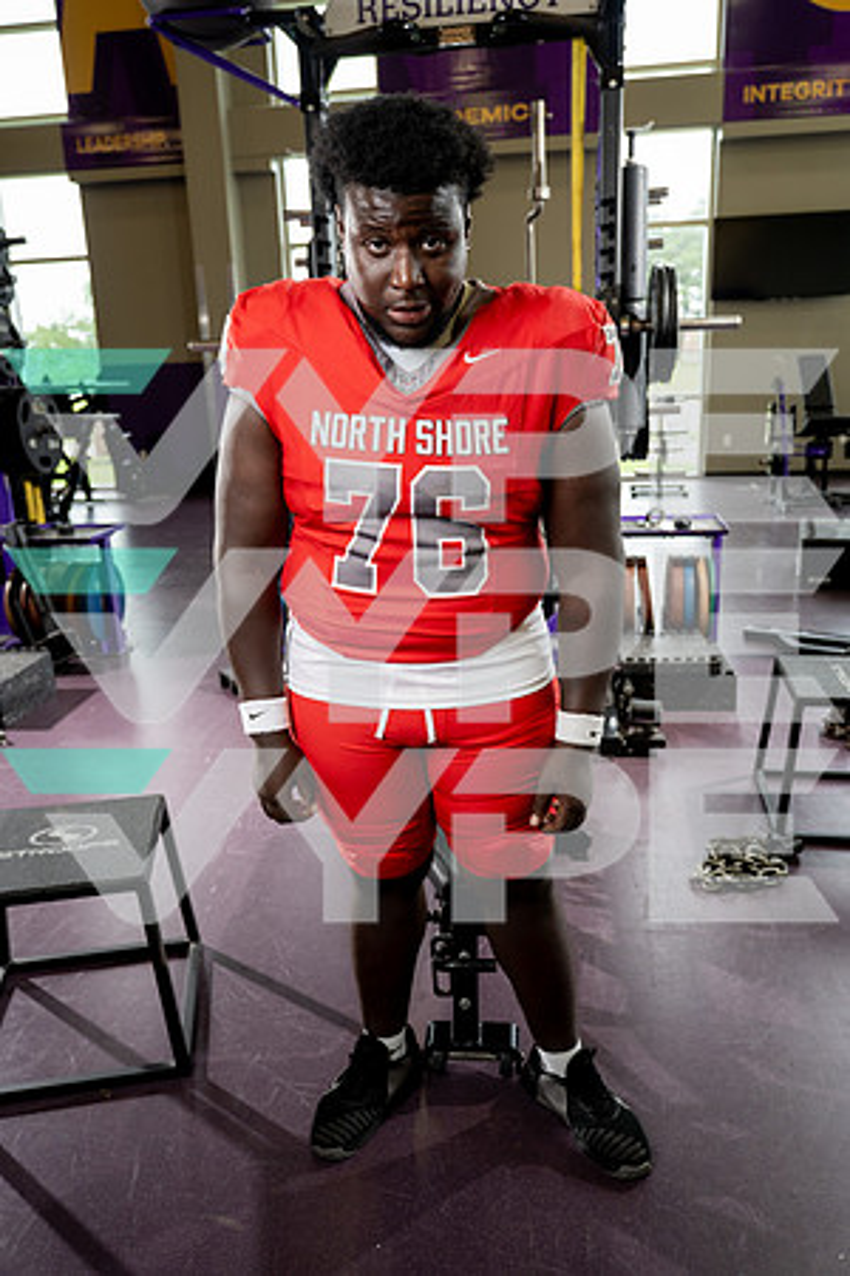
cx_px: 425
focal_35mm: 27
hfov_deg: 47.9
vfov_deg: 67.4
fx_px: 956
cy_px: 638
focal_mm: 27
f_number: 4
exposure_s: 1/250
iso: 640
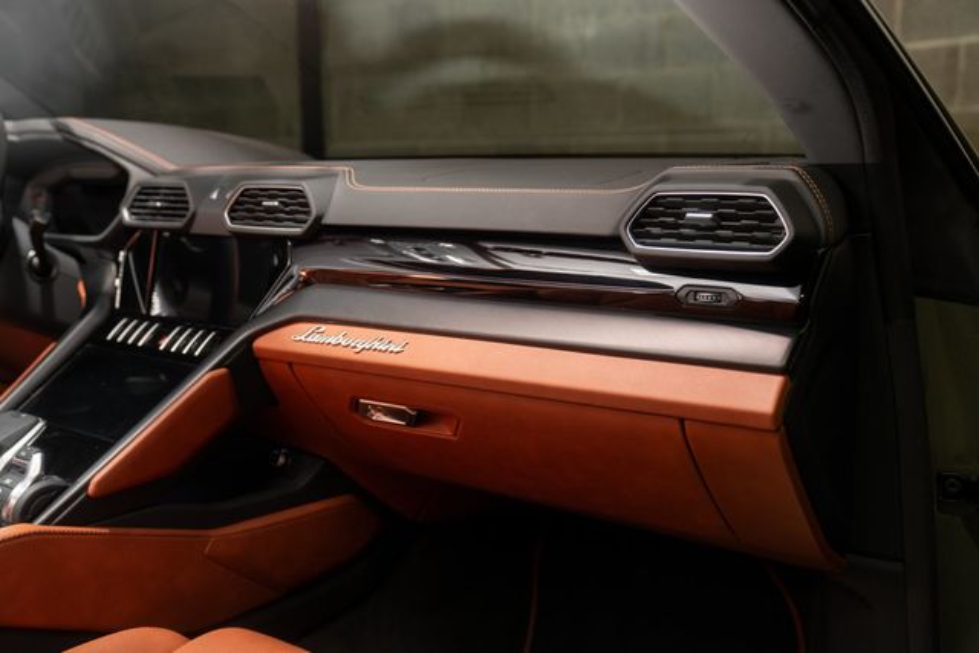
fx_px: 1006
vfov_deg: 36.0
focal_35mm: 37
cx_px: 490
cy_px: 326
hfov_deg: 51.9
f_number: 3.5
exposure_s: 1/50
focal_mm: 37
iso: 400
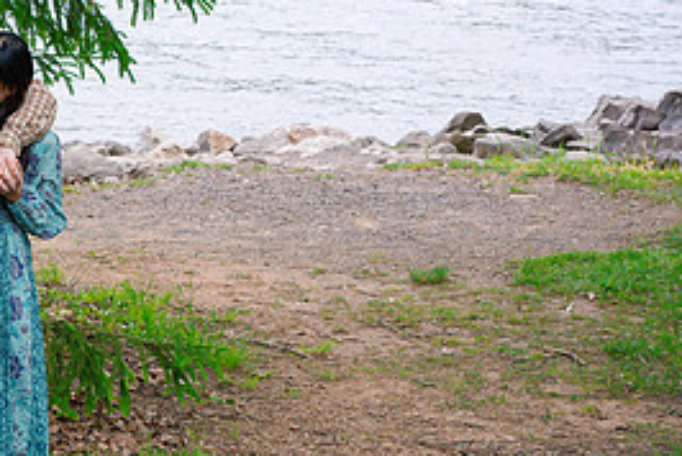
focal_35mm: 185
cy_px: 183
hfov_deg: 11.0
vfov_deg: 7.4
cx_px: -18
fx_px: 3509
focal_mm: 85
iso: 800
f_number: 5.6
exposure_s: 1/250
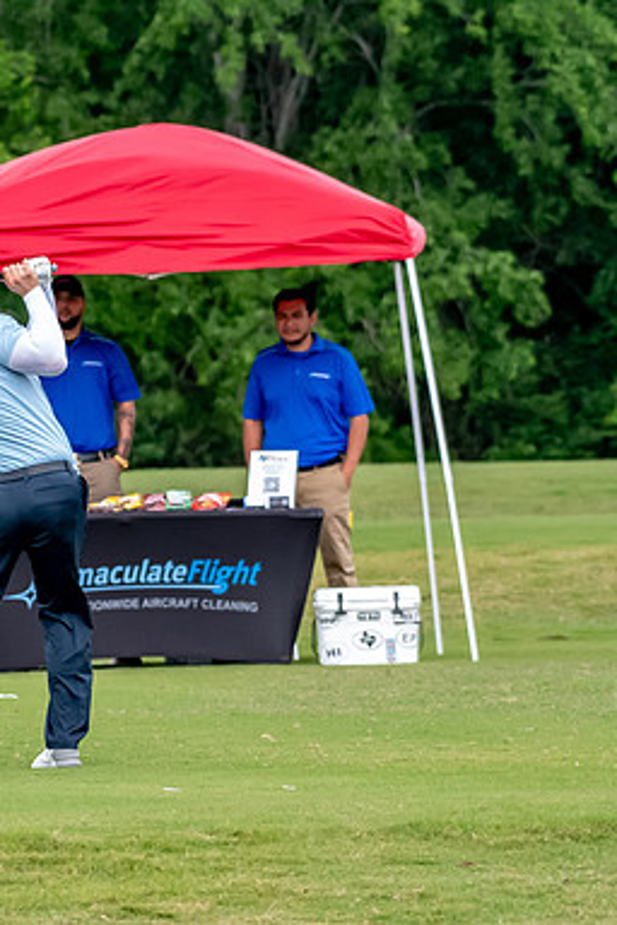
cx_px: -34
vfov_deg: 4.6
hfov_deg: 3.0
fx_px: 11645
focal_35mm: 453
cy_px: 461
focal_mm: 200
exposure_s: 1/2000
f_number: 5.6
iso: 2200
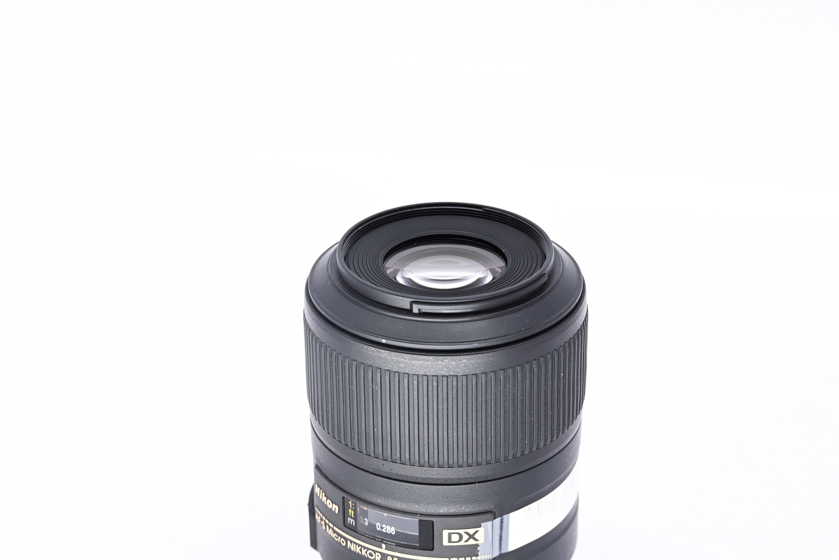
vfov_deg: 18.2
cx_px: 420
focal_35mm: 75
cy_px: 280
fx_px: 1748
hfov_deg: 27.0
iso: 500
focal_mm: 50
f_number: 9
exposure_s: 1/100
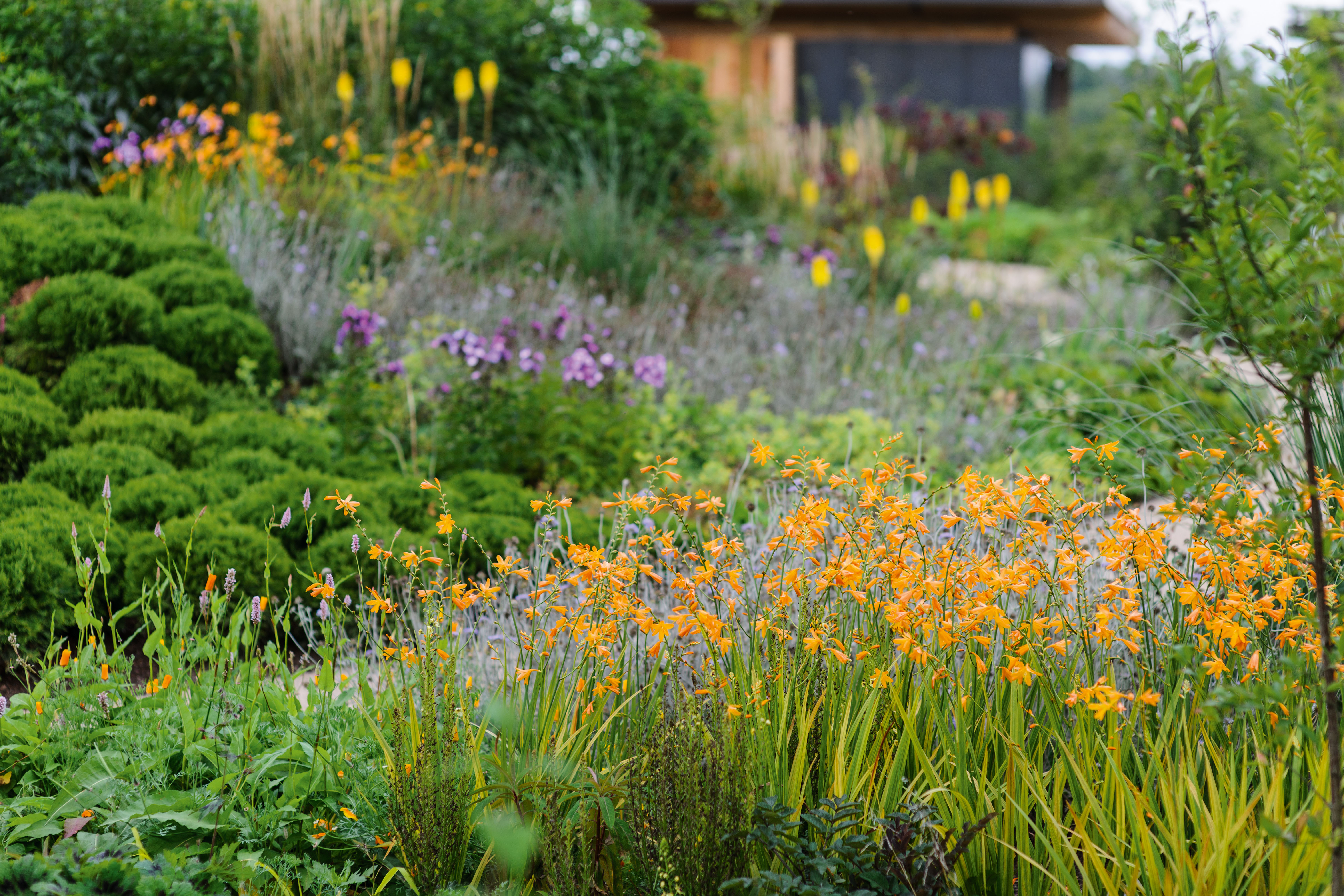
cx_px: 672
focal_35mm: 85
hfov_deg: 23.9
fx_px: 3173
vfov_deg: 16.1
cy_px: 448
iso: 100
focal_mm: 85
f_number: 2.8
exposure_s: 1/125
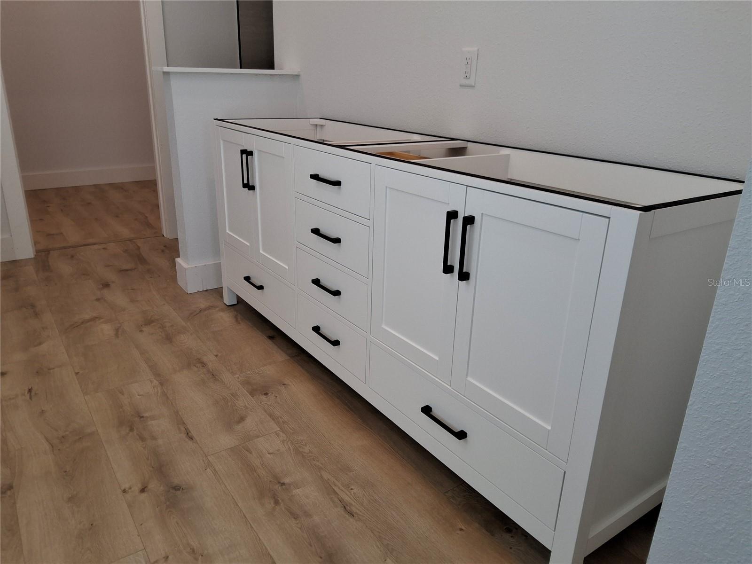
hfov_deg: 69.4
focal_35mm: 25
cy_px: 282
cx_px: 376
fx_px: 543
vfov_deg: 54.9
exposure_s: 1/120
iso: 125
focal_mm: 3.08
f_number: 2
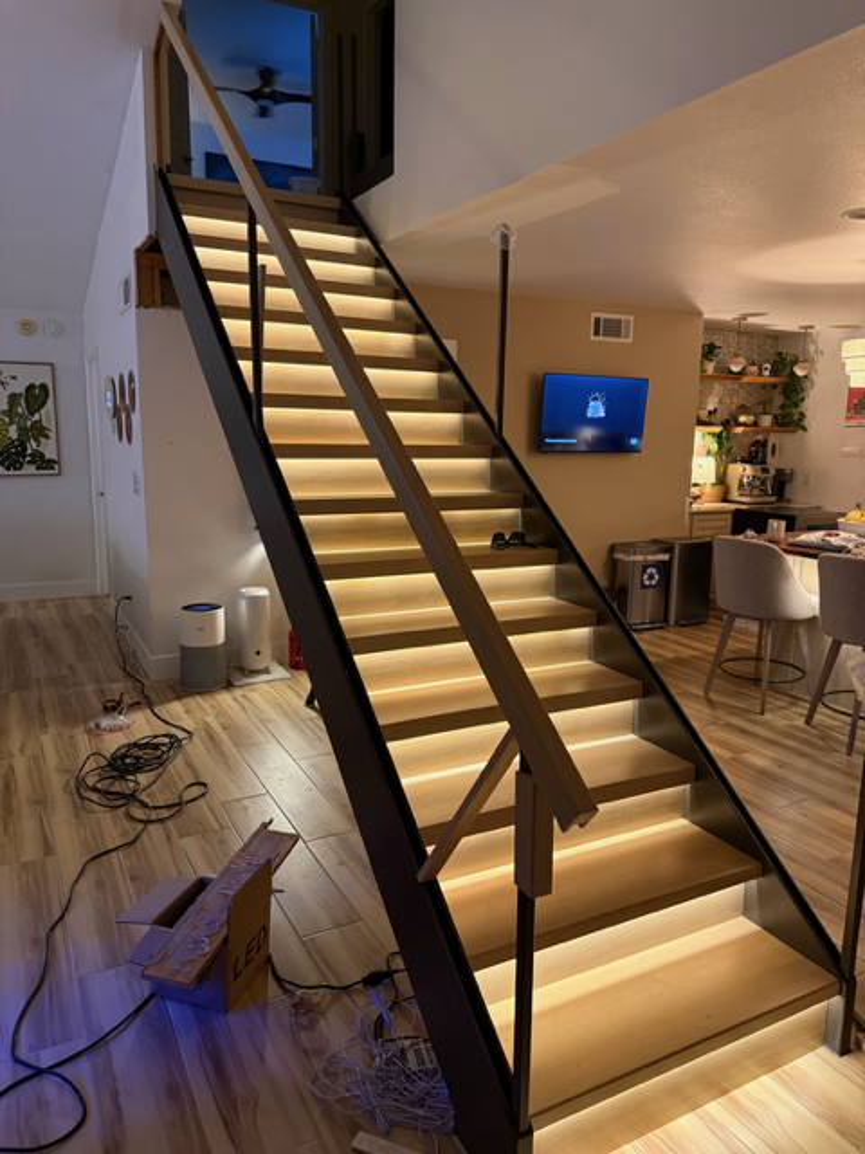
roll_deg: -1.3
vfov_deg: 71.6
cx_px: 432
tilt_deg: -9.6
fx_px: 800
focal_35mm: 24
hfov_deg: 56.8
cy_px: 577
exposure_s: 1/41
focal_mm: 6.76
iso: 320
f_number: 1.78
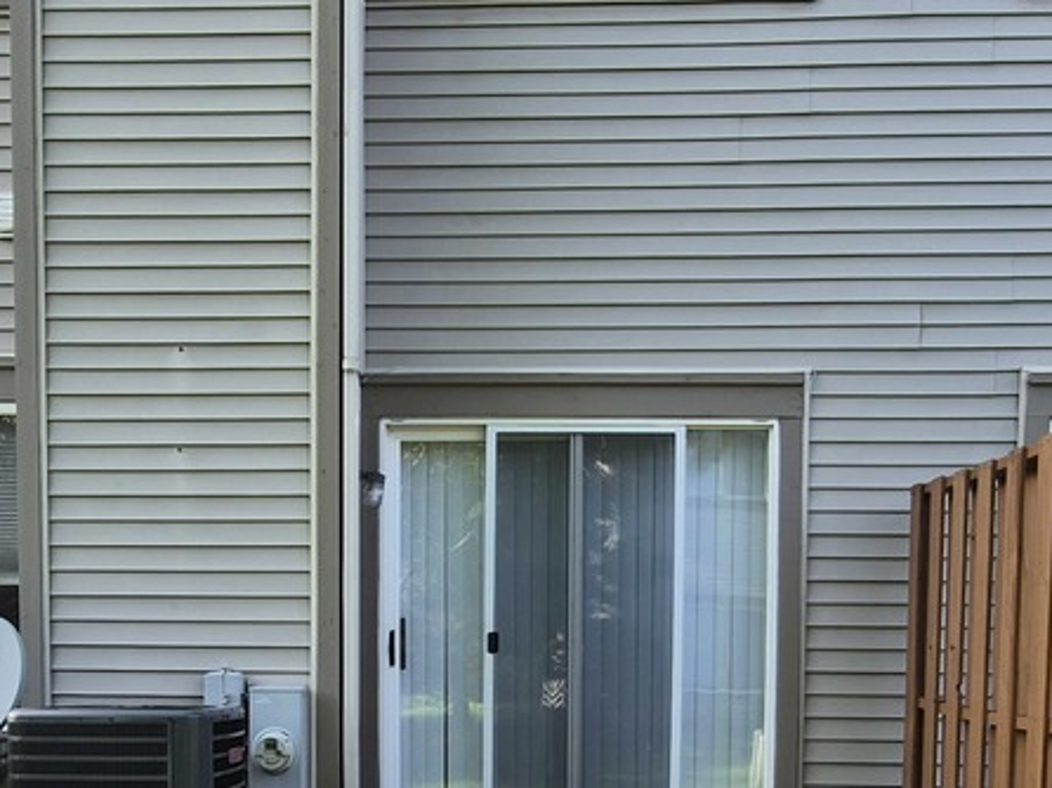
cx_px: 498
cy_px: 703
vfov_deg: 32.7
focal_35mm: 42
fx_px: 1276
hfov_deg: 44.8
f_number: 2.2
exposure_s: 1/185
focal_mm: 1.7
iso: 25
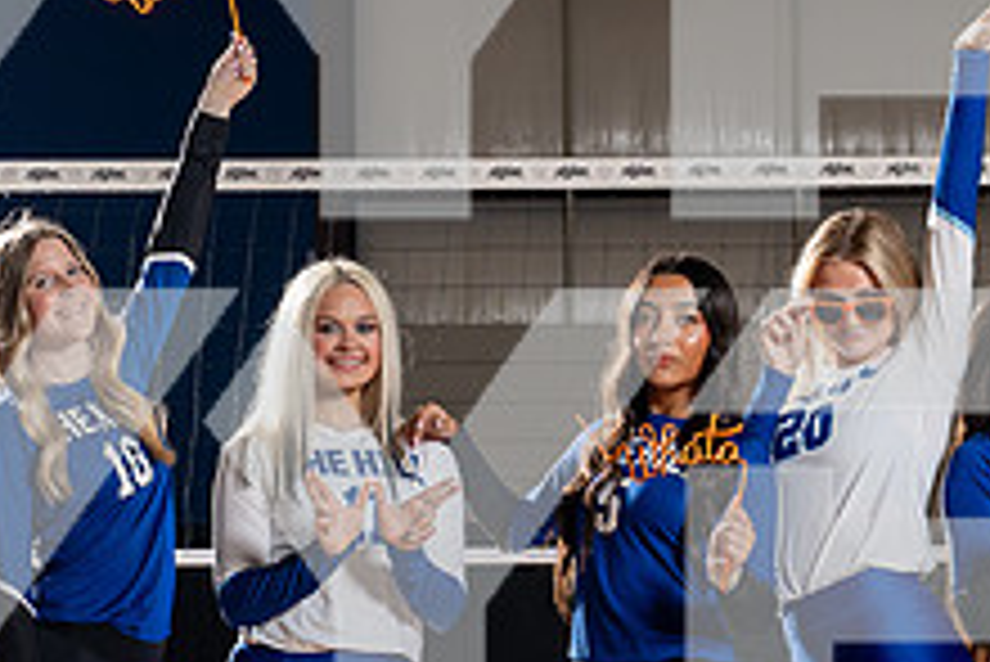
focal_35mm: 132
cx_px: 598
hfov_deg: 15.5
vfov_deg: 10.4
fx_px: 3632
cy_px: 529
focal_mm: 50
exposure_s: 1/250
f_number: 8
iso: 100
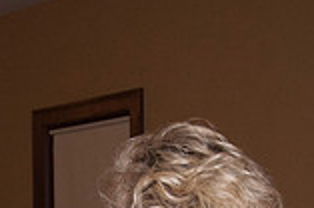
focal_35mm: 155
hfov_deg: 13.1
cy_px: 361
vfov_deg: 8.5
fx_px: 1349
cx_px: 18
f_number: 5.6
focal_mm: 28
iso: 800
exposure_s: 1/80
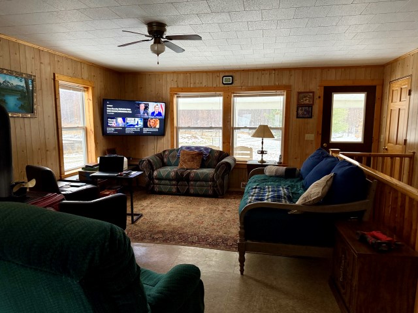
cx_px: 209
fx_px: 290
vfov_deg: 56.8
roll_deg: -0.3
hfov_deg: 71.6
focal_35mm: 24
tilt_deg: -6.7
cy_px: 156
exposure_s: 1/40
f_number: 1.78
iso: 640
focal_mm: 6.76
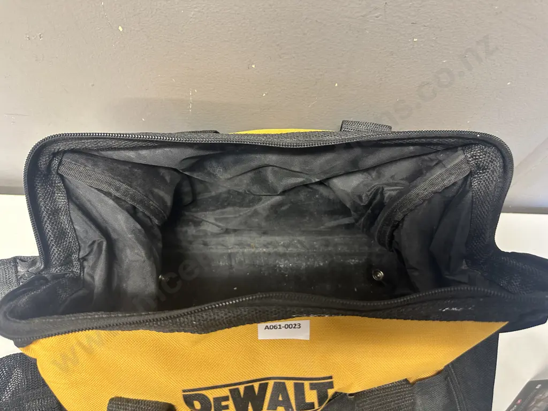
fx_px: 380
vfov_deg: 56.8
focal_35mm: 24
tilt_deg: -63.4
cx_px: 274
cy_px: 206
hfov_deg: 71.6
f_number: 1.78
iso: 250
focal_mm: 6.86
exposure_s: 1/50
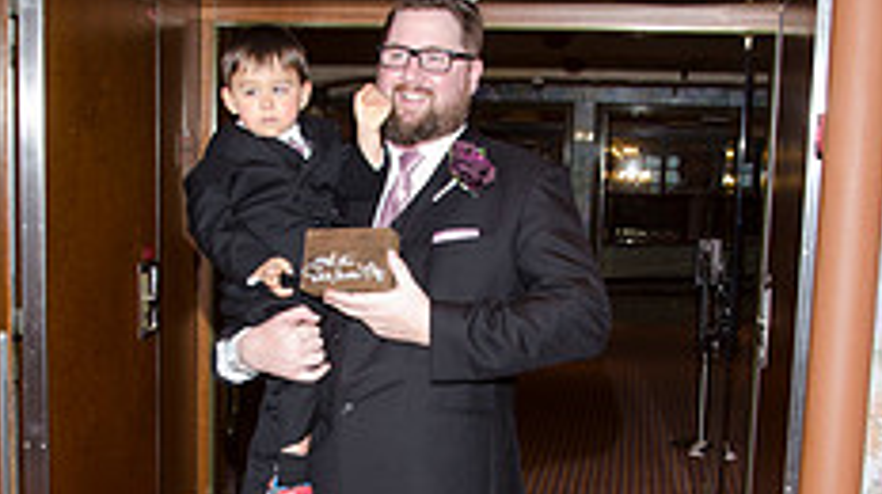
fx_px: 1565
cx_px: 361
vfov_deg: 17.7
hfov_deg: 31.4
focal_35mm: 67
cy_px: 414
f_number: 5.6
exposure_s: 1/60
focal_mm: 22
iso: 400
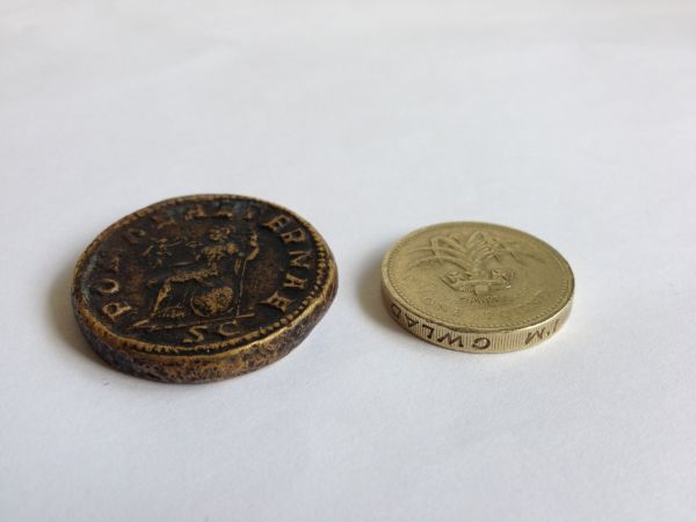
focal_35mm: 33
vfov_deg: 42.9
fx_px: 664
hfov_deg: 55.4
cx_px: 348
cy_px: 261
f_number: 2.4
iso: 50
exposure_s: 1/60
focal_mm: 4.13
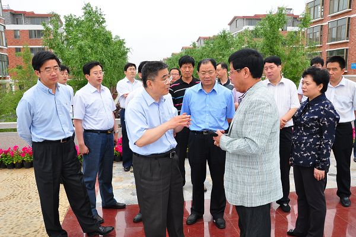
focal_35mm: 30
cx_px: 178
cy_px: 118
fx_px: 296
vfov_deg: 43.5
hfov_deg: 62.0
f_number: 5
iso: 320
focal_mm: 20
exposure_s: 1/100
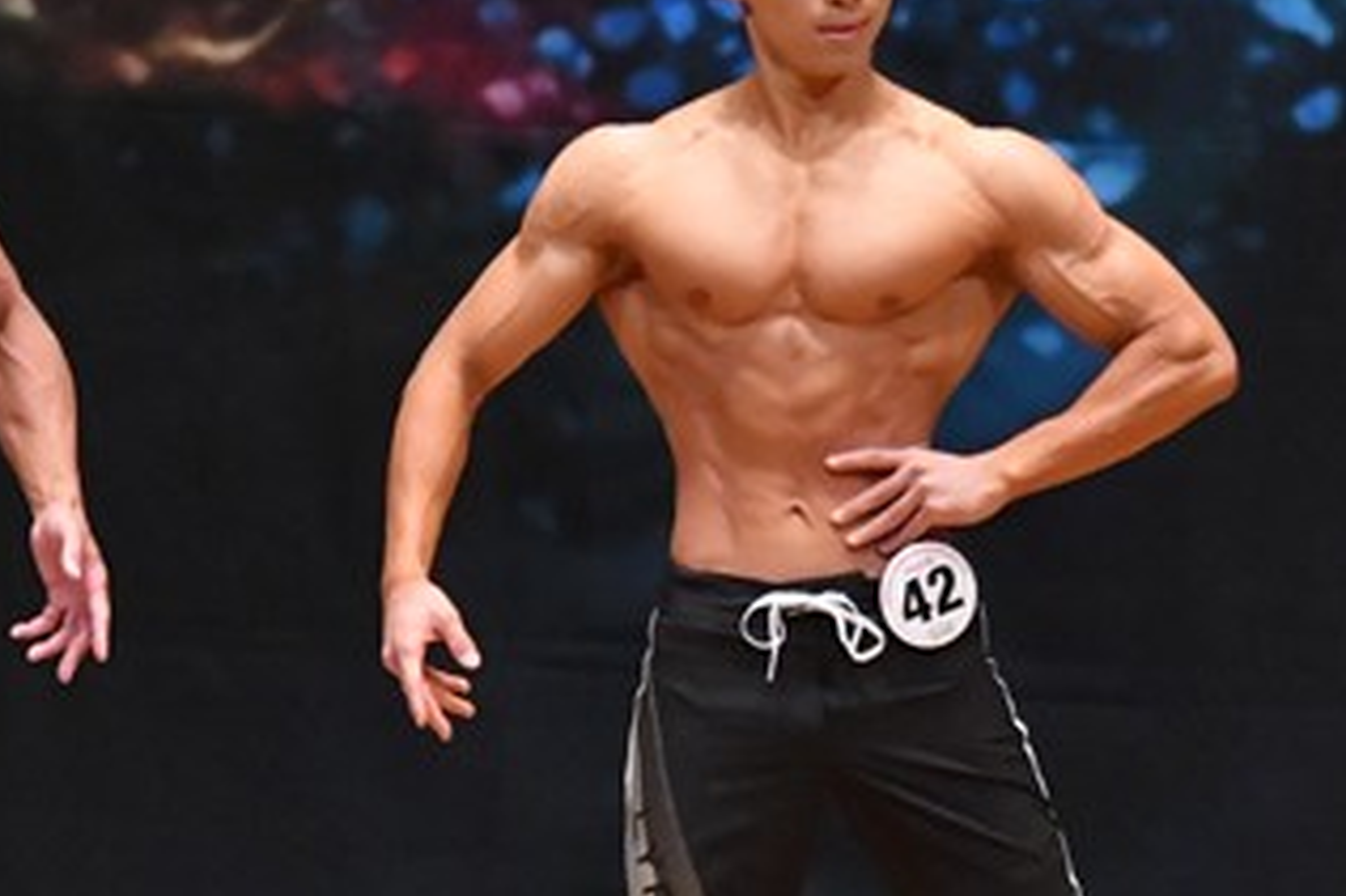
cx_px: 125
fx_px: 24700
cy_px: 777
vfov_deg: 2.1
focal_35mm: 661
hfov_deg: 3.1
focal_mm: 180
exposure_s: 1/400
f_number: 5.6
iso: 8000
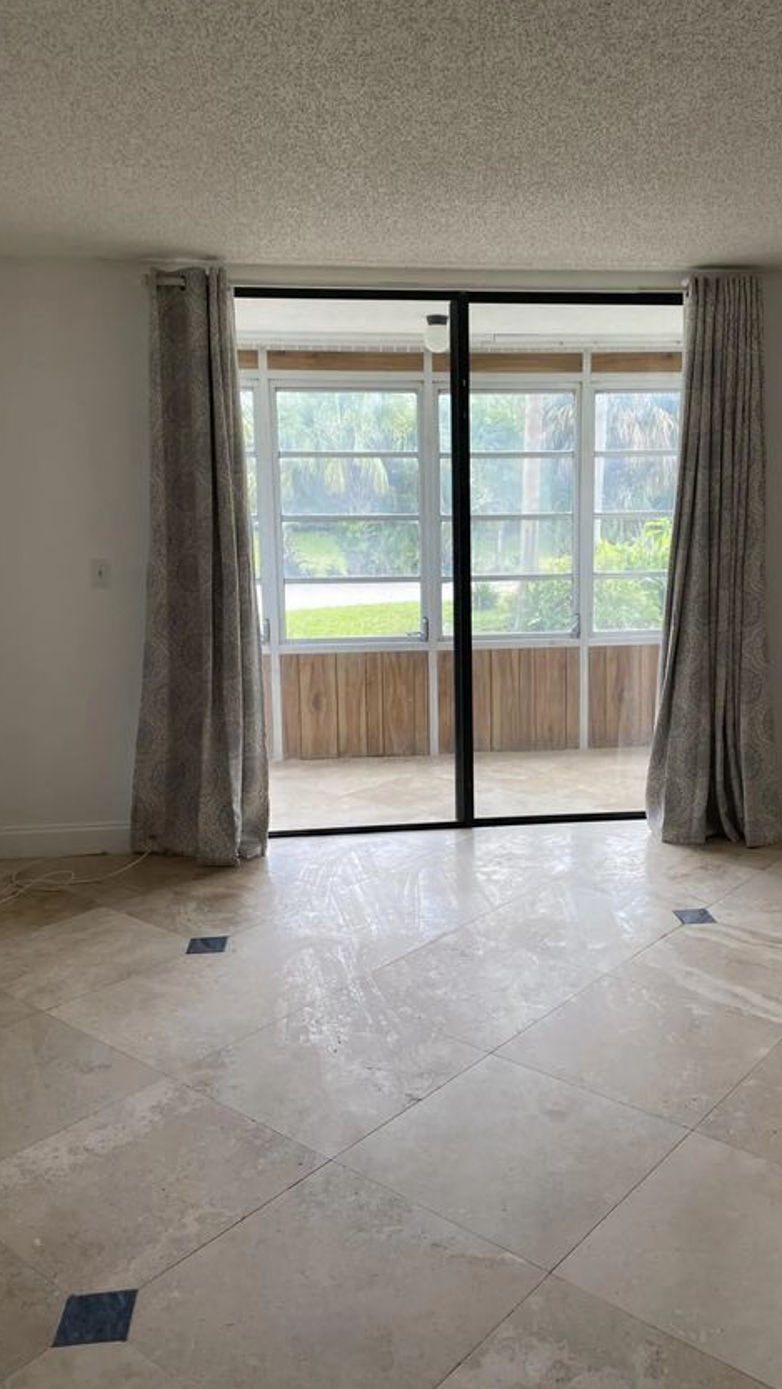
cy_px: 689
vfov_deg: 66.1
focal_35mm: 29
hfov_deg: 40.0
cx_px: 472
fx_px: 1068
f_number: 1.8
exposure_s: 1/122
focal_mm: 4.25
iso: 32
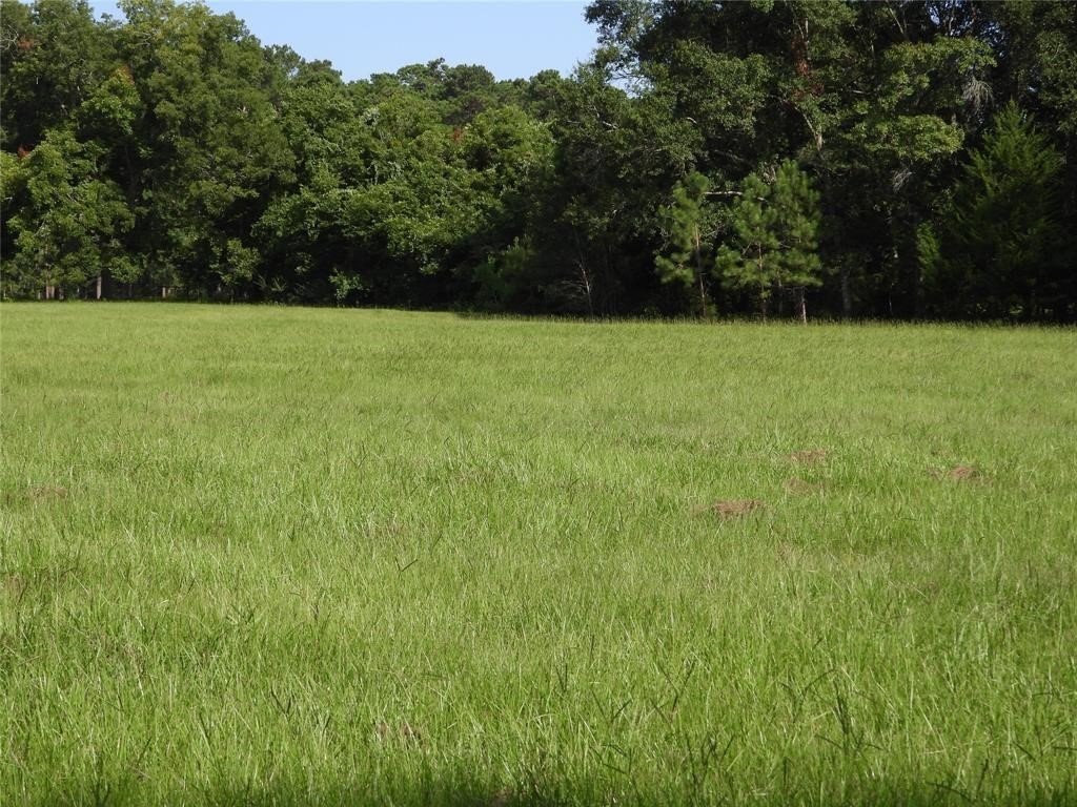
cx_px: 538
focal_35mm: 75
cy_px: 404
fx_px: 2333
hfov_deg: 26.0
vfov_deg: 19.6
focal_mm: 13.5
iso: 100
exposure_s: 1/800
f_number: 3.5
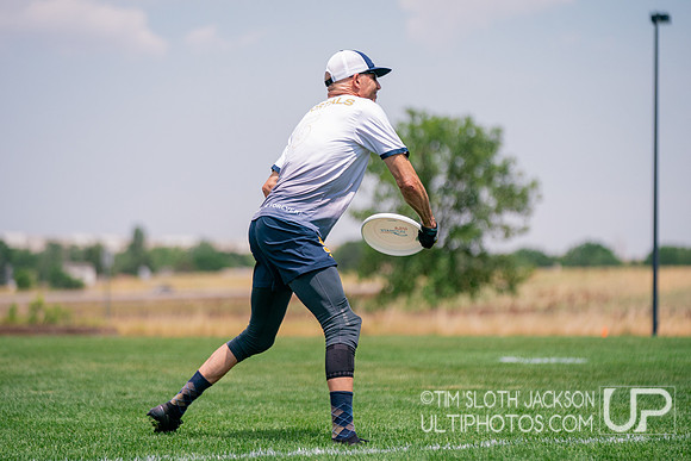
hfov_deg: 12.5
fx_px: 3145
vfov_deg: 8.4
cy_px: 234
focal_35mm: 164
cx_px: 334
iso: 500
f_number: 2.8
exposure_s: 1/10000
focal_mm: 142
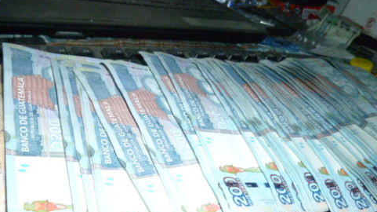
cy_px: 174
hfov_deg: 58.0
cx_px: 186
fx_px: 340
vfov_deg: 33.4
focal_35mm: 34
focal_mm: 4.5
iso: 400
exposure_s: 1/30
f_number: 3.3
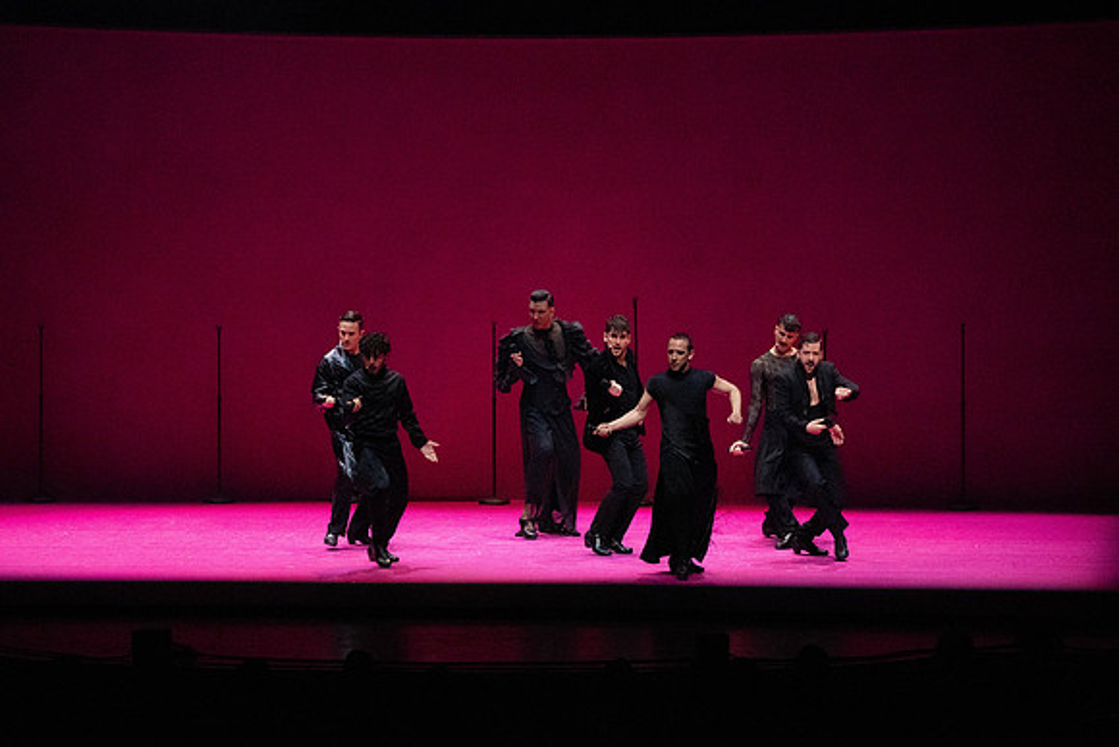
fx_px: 5099
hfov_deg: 12.5
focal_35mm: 164
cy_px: 374
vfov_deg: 8.4
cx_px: 560
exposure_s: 1/400
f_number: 10
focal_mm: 164
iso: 25600
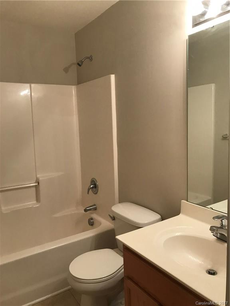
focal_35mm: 28
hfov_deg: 49.7
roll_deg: +2.6
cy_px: 153
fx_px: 248
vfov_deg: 63.4
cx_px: 115
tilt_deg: -6.2
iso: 40
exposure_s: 1/30
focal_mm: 3.99
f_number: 1.8
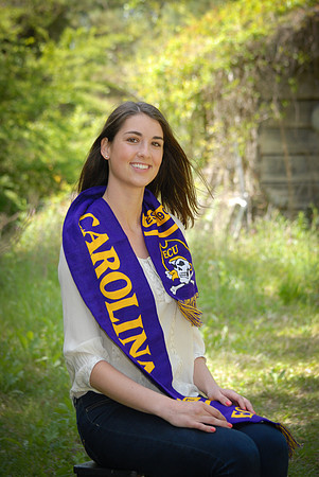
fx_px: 1551
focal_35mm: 117
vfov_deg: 17.5
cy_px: 238
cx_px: 160
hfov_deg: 11.7
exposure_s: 1/250
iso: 250
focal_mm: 78
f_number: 5
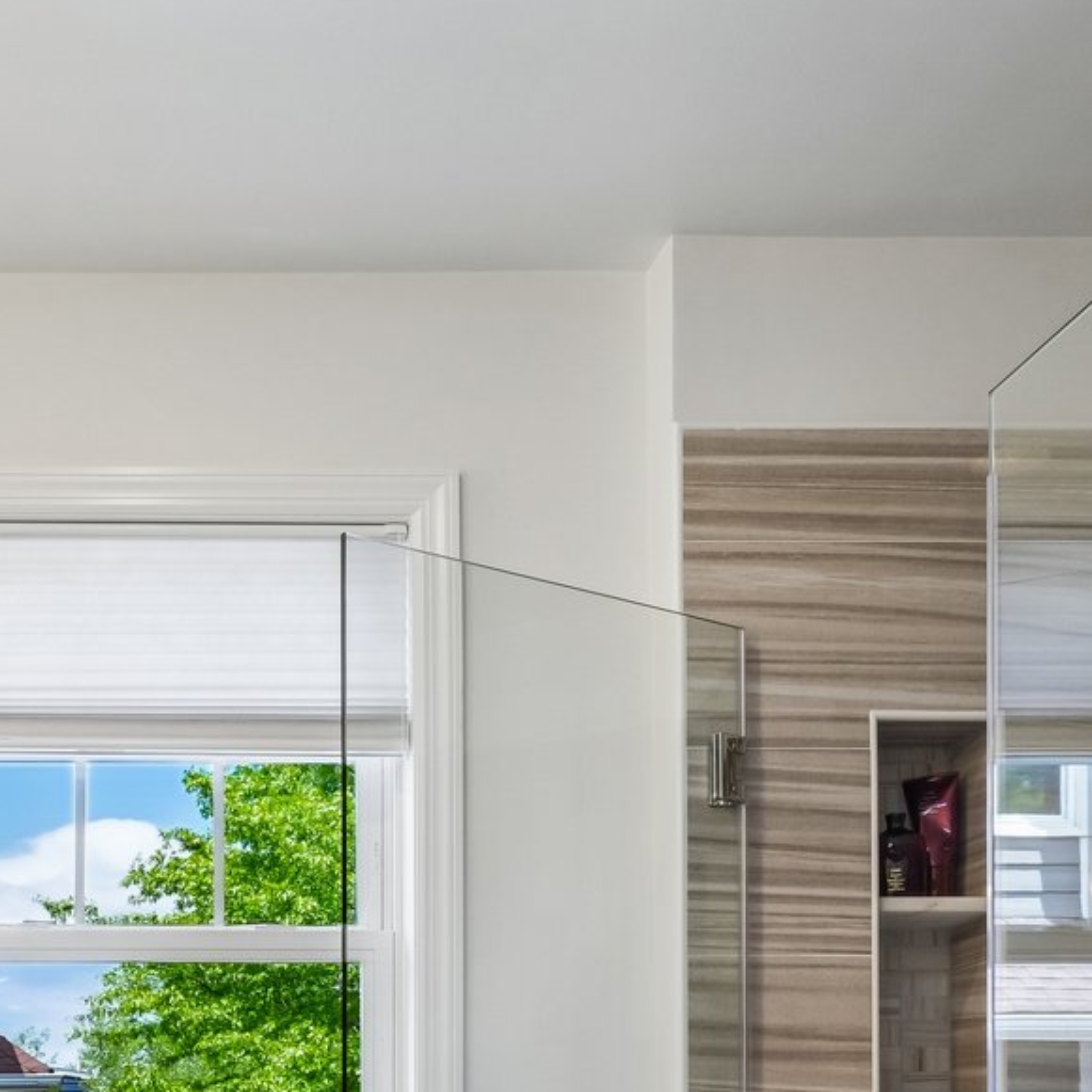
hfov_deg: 32.4
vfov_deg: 31.6
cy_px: 1181
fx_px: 1713
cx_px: -8
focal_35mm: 48
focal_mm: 10.4
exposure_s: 1/10
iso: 200
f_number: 11
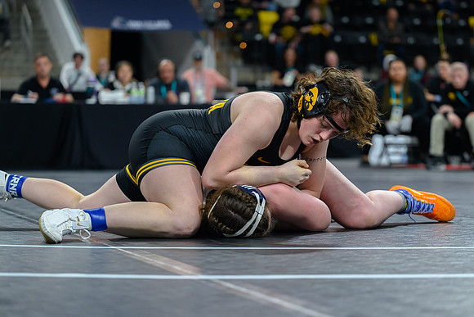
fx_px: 1363
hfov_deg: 19.7
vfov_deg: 13.2
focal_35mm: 103
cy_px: 186
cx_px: 279
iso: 2500
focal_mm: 88
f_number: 2.8
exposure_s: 1/800
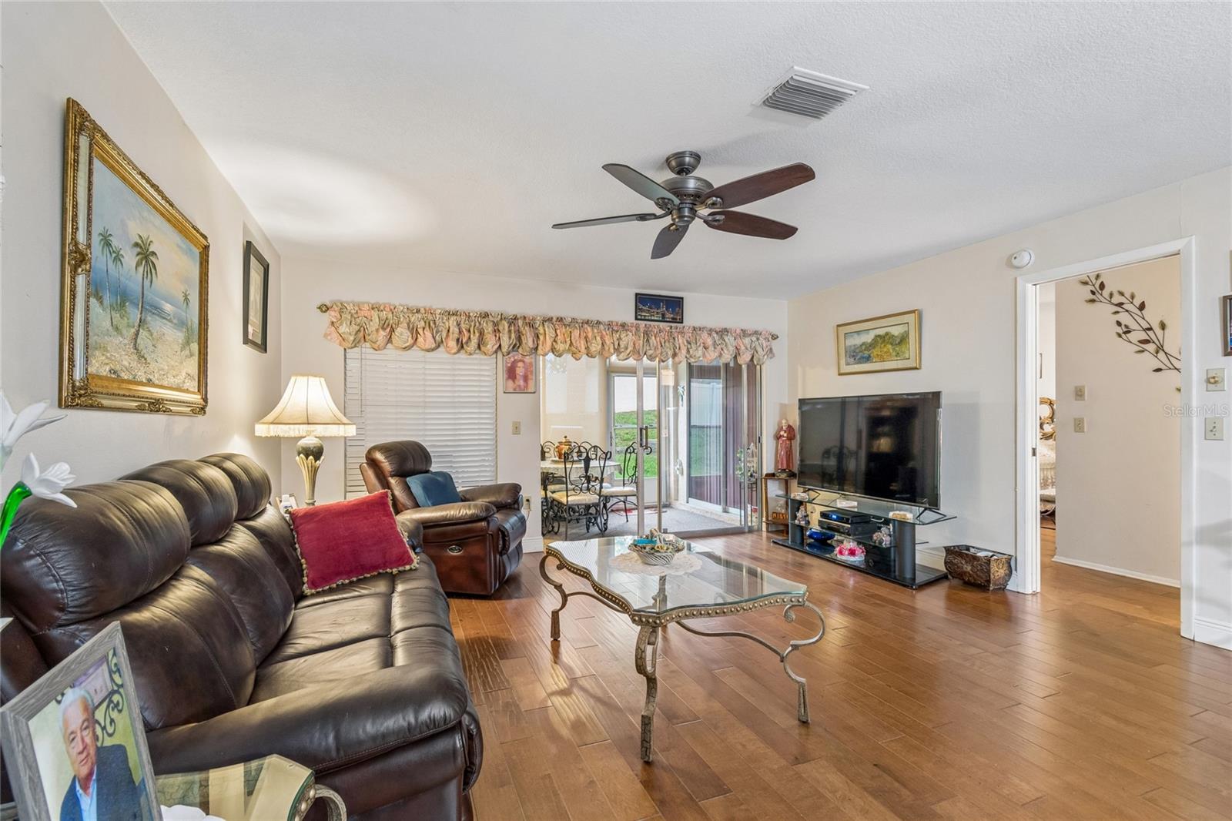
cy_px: 410
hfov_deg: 100.4
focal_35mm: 15
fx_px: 513
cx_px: 616
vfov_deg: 77.3
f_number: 7.1
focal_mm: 10
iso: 100
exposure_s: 1.3
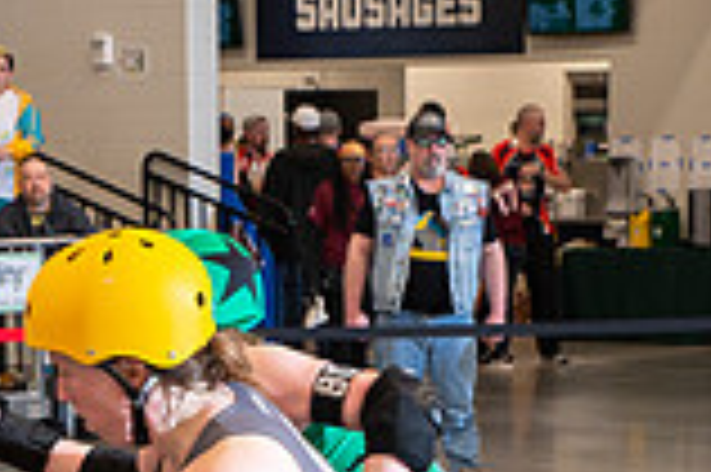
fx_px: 3334
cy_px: 748
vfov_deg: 7.9
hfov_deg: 12.2
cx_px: 216
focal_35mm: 169
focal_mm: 46
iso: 640
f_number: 5.6
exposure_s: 1/160
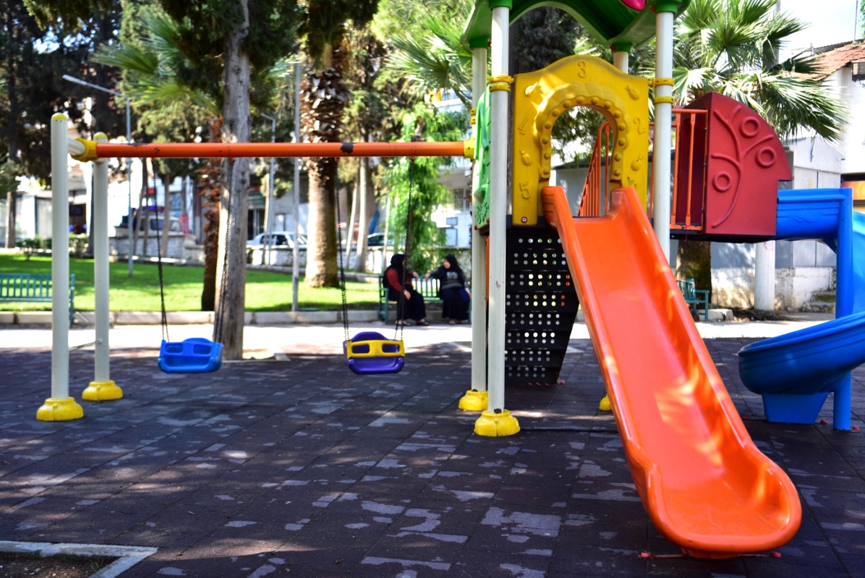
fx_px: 1058
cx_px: 432
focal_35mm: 44
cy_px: 289
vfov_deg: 30.5
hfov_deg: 44.5
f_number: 2.8
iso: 100
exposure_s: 1/400
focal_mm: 44
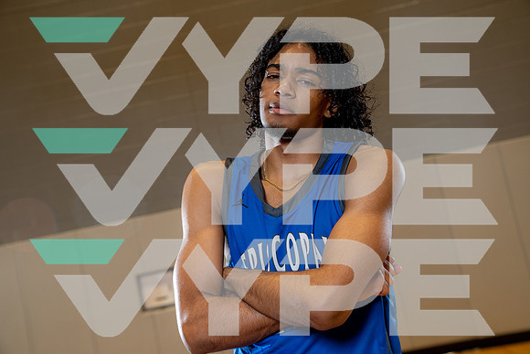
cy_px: 177
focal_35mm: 47
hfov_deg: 41.9
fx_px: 692
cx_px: 265
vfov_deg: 28.7
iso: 400
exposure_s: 1/125
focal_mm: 47
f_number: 4
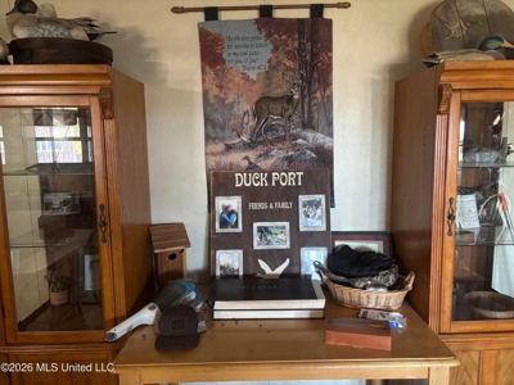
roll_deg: +0.7
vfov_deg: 53.1
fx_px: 386
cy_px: 192
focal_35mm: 26
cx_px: 257
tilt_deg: -9.5
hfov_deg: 67.3
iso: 500
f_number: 1.6
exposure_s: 1/40
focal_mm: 5.96
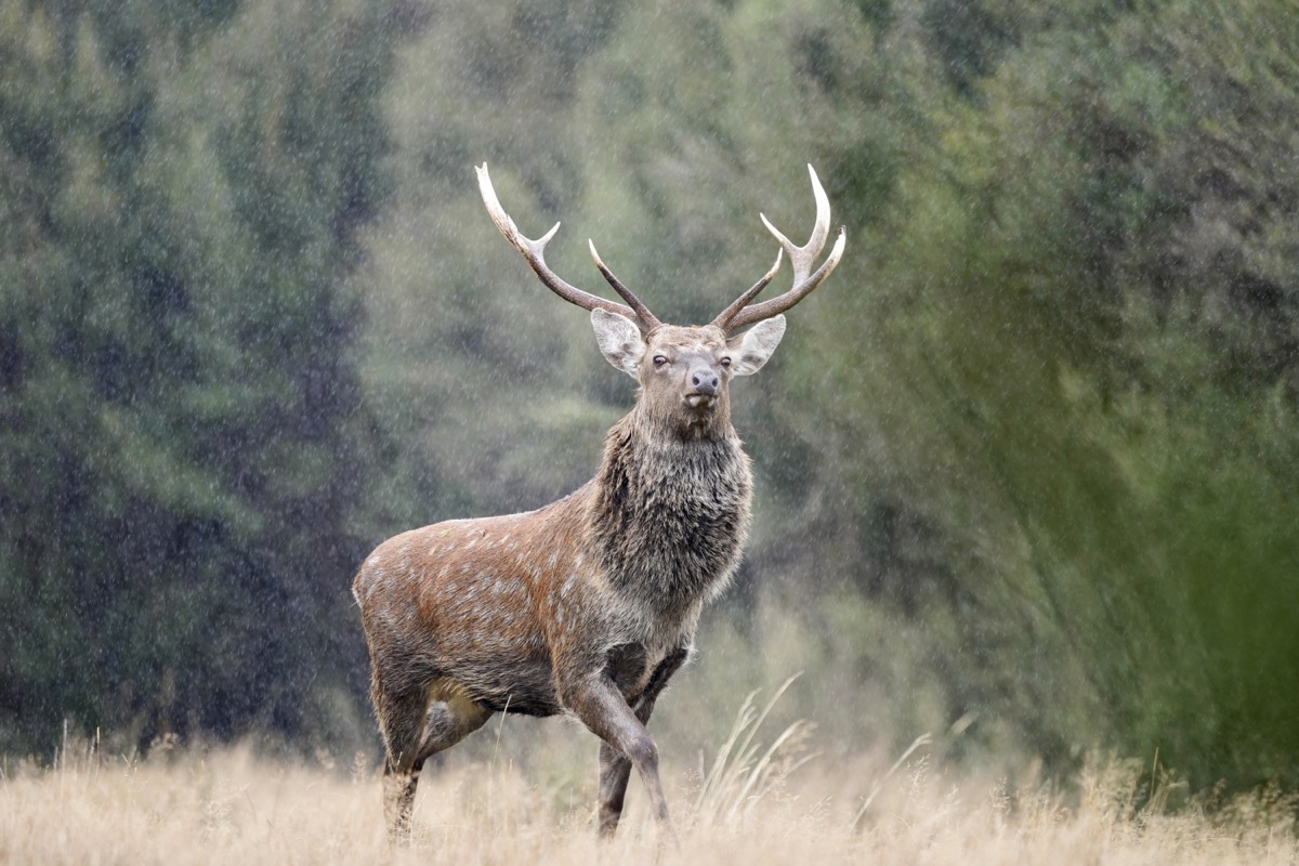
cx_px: 650
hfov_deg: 4.3
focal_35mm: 484
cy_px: 433
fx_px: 17463
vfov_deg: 2.8
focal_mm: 484
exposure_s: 1/500
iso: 1600
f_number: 5.6
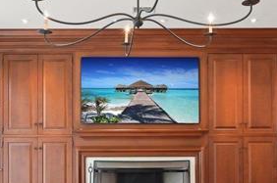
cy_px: 140
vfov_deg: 24.7
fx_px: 415
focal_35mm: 54
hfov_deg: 36.9
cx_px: 138
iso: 400
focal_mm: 14
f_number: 8
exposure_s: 1/10
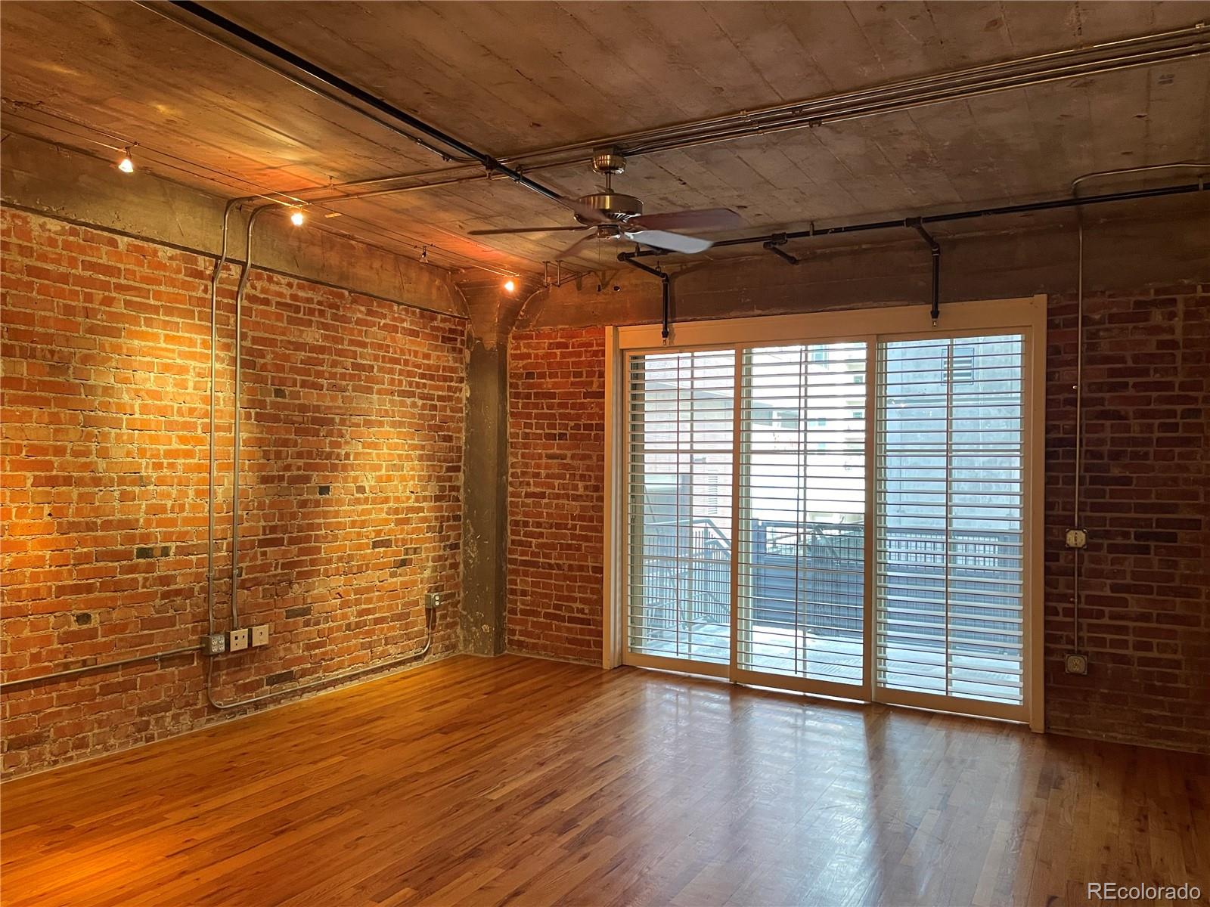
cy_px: 454
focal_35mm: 26
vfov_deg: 53.1
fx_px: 909
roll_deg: -0.7
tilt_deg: -0.2
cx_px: 605
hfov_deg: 67.3
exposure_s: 1/60
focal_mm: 4.2
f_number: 1.6
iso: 200
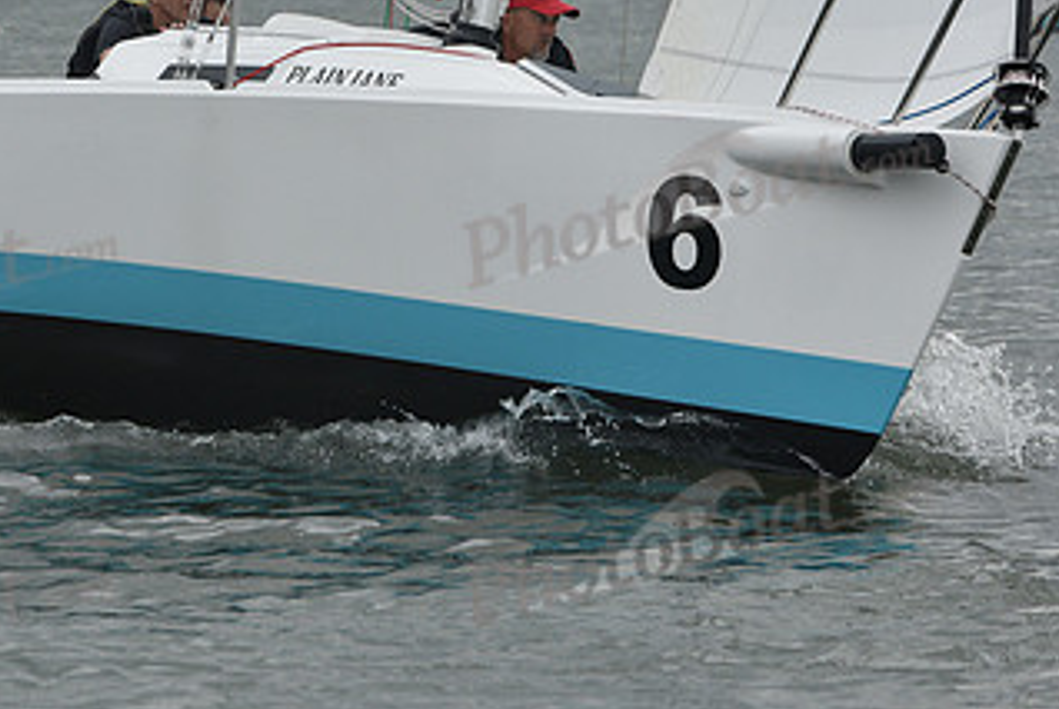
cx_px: 293
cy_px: 75
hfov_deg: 5.9
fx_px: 10192
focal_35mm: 346
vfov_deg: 4.0
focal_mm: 190
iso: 400
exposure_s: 1/800
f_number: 10
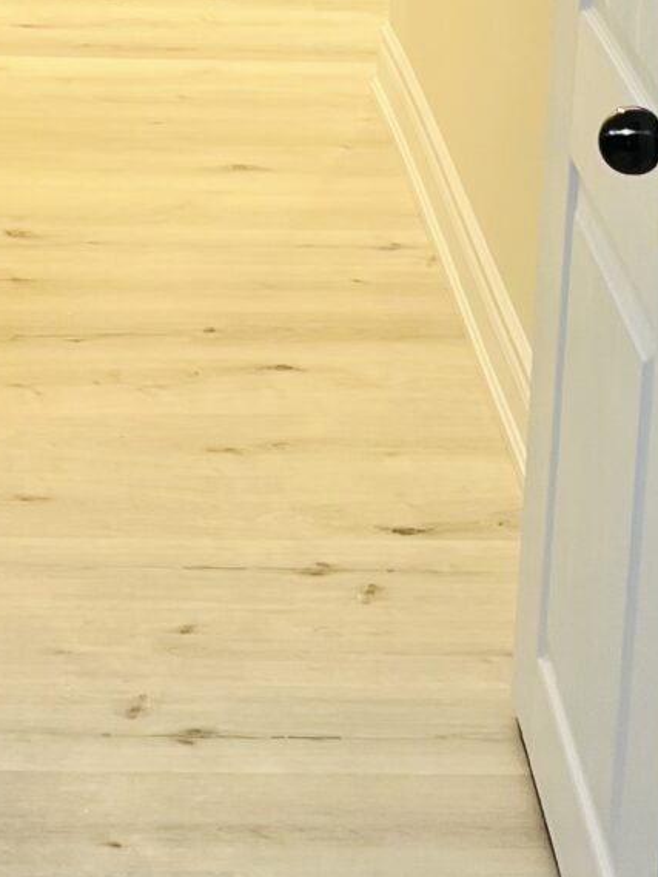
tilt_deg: -10.0
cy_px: -154
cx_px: 253
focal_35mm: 117
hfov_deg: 12.7
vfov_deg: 16.2
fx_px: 2964
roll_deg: -3.2
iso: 80
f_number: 1.5
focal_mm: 5.7
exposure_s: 1/60
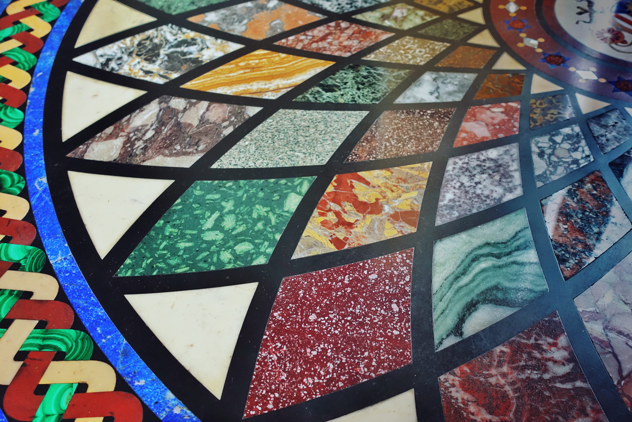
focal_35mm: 41
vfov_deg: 32.6
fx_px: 720
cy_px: 211
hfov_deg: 47.4
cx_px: 316
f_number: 4
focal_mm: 14.9
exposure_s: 1/80
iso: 640
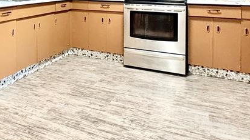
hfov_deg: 50.2
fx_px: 252
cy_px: -11
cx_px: 57
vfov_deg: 28.5
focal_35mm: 38
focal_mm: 2.22
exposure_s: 1/60
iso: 640
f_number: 2.2
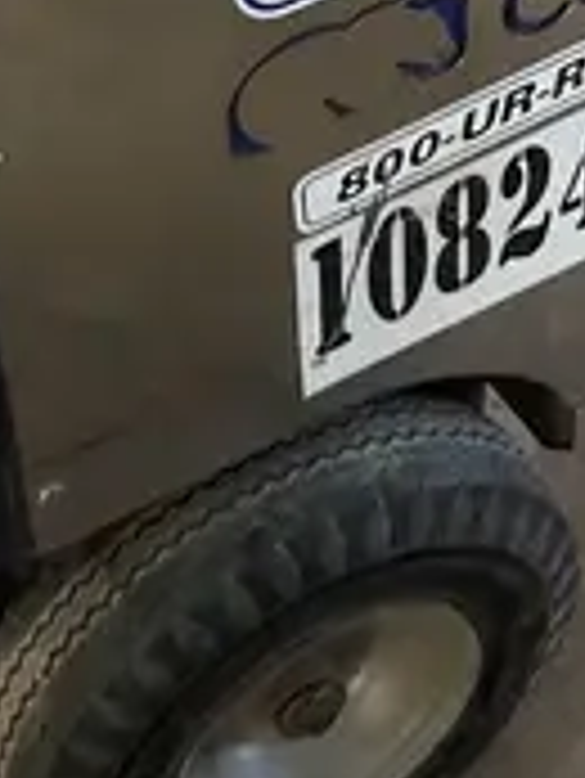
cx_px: 356
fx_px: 2476
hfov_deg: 13.5
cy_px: 106
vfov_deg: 17.6
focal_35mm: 110
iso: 400
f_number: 1.6
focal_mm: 5.1
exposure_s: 1/40
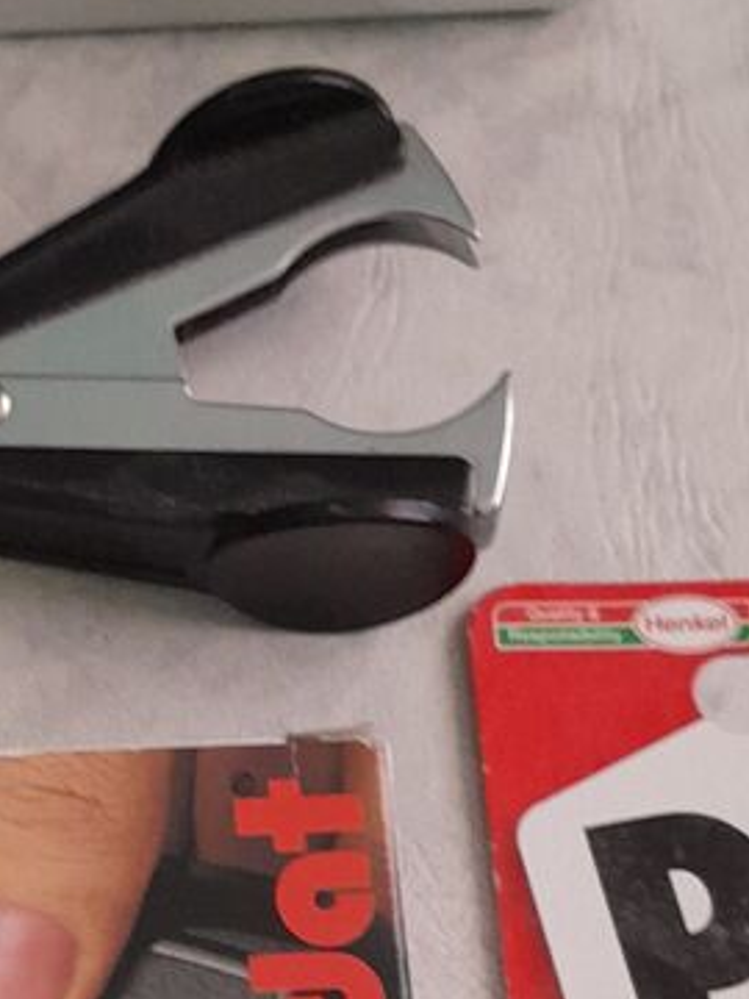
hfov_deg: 14.6
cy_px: 828
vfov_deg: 19.4
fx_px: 2885
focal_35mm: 100
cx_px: 8
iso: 320
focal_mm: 4
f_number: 1.8
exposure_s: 1/50
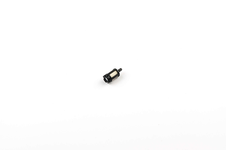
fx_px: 517
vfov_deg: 16.5
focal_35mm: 82
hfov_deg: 24.6
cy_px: 75
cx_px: 113
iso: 100
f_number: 16
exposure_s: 1/125
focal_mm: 55
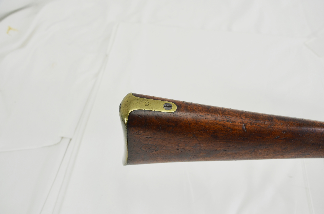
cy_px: 107
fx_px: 323
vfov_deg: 36.7
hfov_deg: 53.2
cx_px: 162
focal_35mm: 36
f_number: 5.6
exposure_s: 1/125
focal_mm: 24
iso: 250
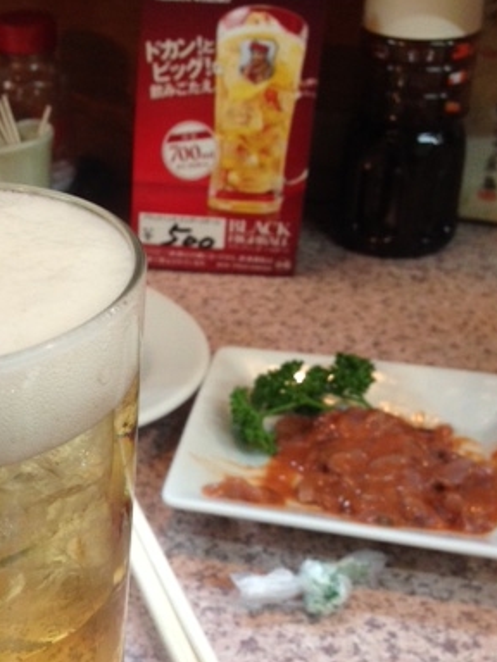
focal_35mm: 55
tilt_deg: -32.1
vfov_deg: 34.7
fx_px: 1053
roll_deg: +2.7
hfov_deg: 26.1
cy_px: 424
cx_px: 109
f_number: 2.4
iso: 160
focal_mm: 4.12
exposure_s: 1/20
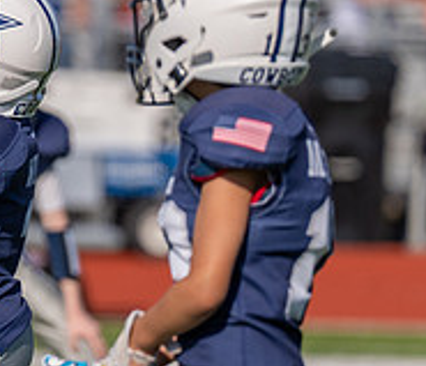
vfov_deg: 1.9
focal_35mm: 858
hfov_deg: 2.2
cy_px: 157
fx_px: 11138
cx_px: -235
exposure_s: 1/4000
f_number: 3.2
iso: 160
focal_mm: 200
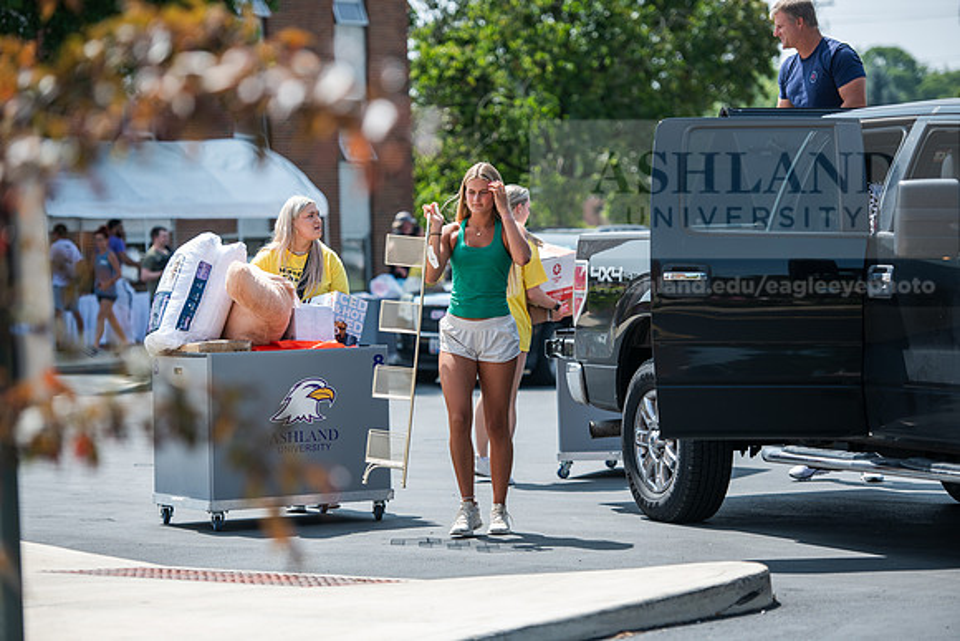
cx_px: 480
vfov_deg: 11.0
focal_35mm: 125
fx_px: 3334
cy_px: 320
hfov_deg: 16.4
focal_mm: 125
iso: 80
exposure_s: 1/500
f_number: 3.2
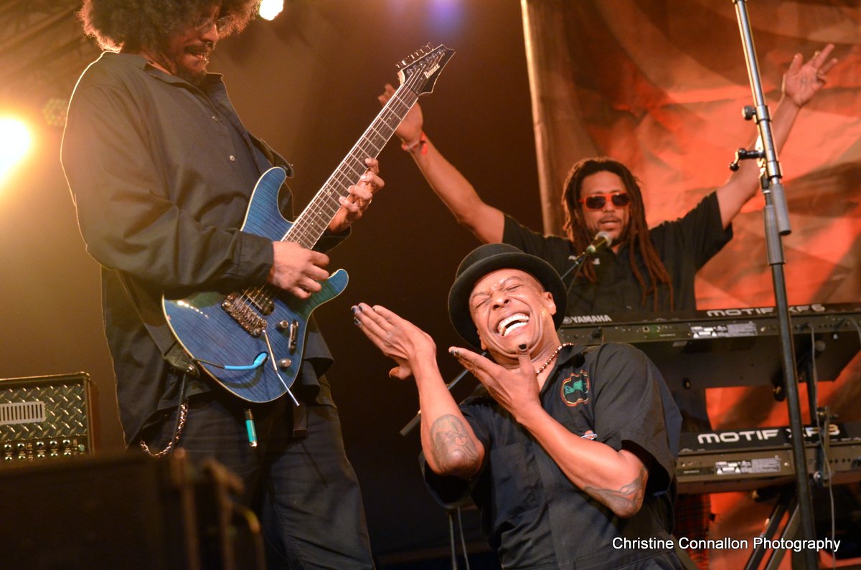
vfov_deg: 12.1
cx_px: 430
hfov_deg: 18.2
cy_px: 285
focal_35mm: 112
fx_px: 2685
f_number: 4.5
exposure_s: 1/100
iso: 1600
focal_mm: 75
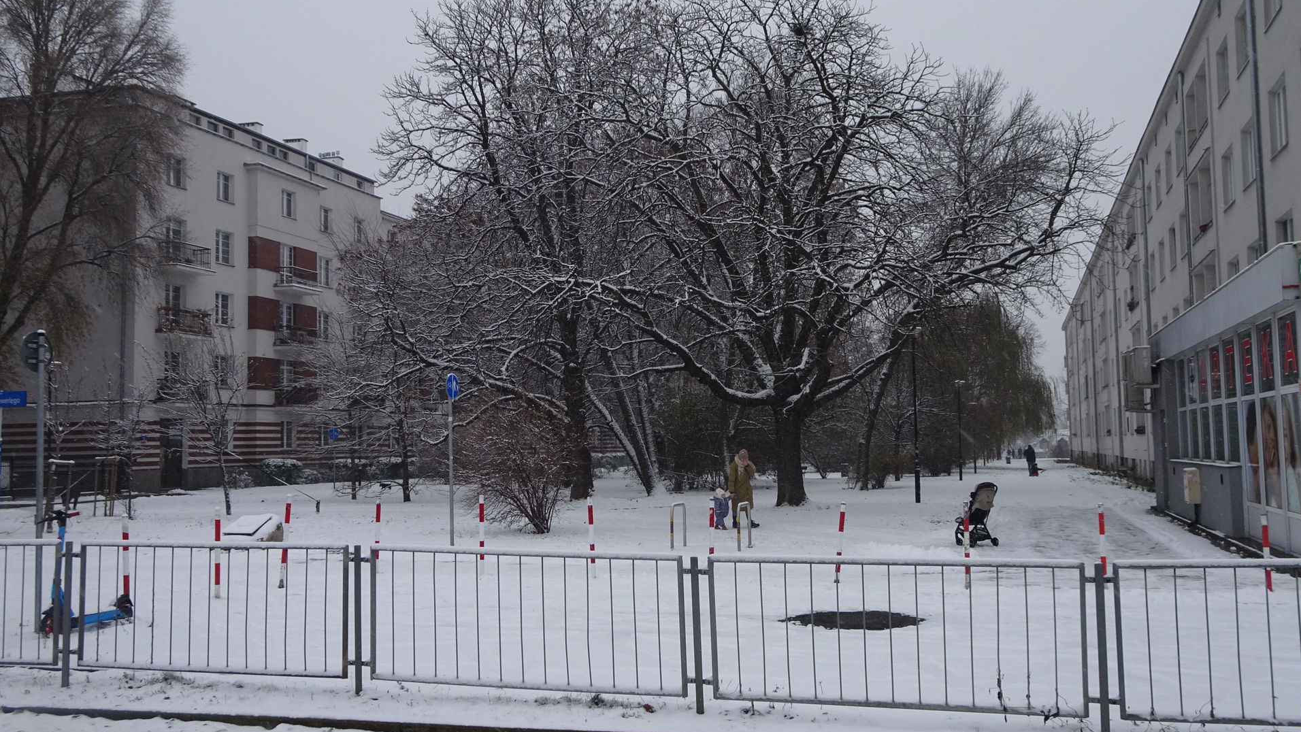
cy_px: 356
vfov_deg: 33.7
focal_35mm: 35
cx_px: 653
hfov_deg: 56.6
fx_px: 1208
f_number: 4
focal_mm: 5.43
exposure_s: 1/200
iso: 80
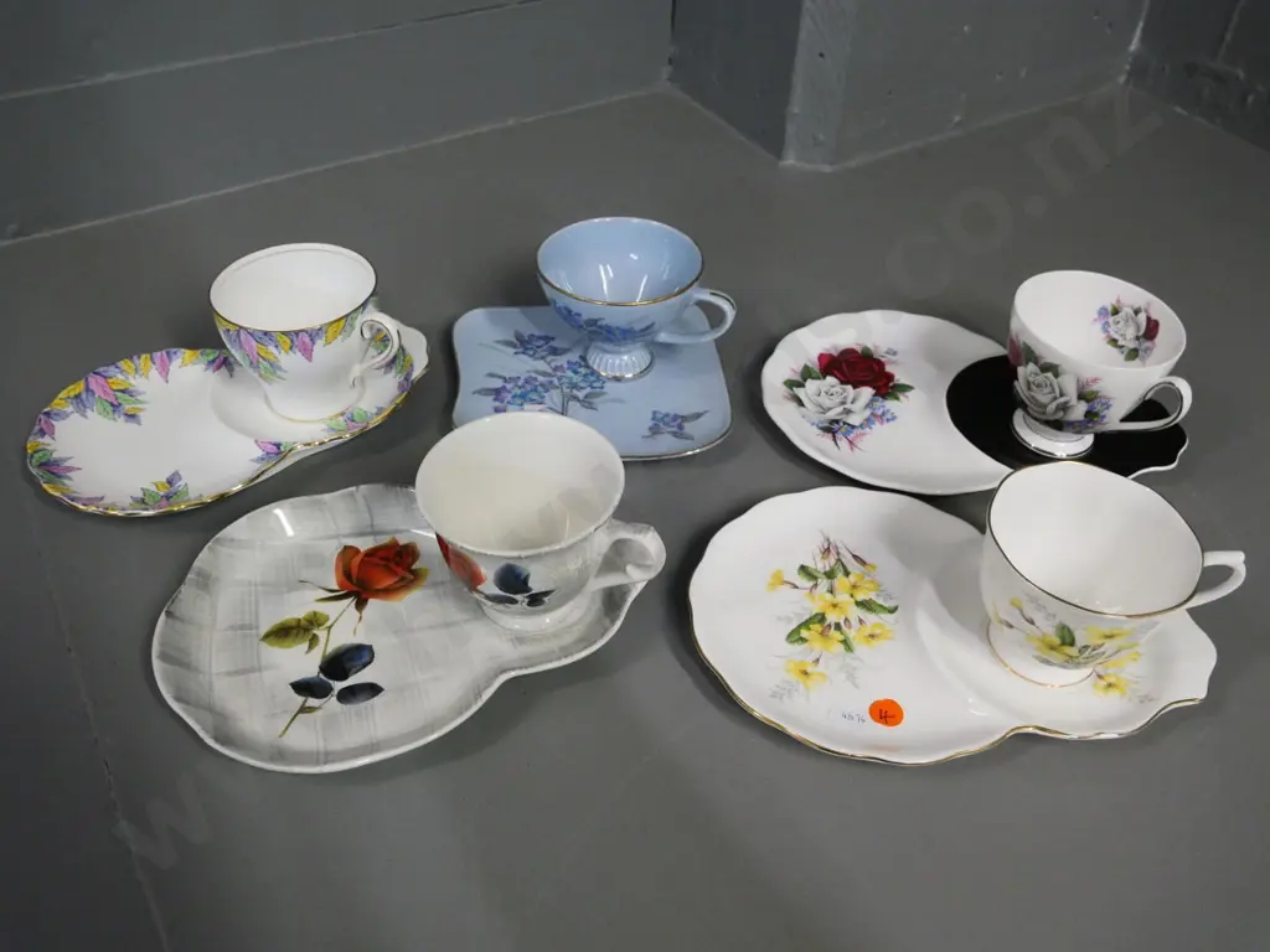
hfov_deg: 60.0
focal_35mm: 30
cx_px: 635
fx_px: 1101
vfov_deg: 46.8
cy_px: 476
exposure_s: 1/125
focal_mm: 15
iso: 3200
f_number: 5.6
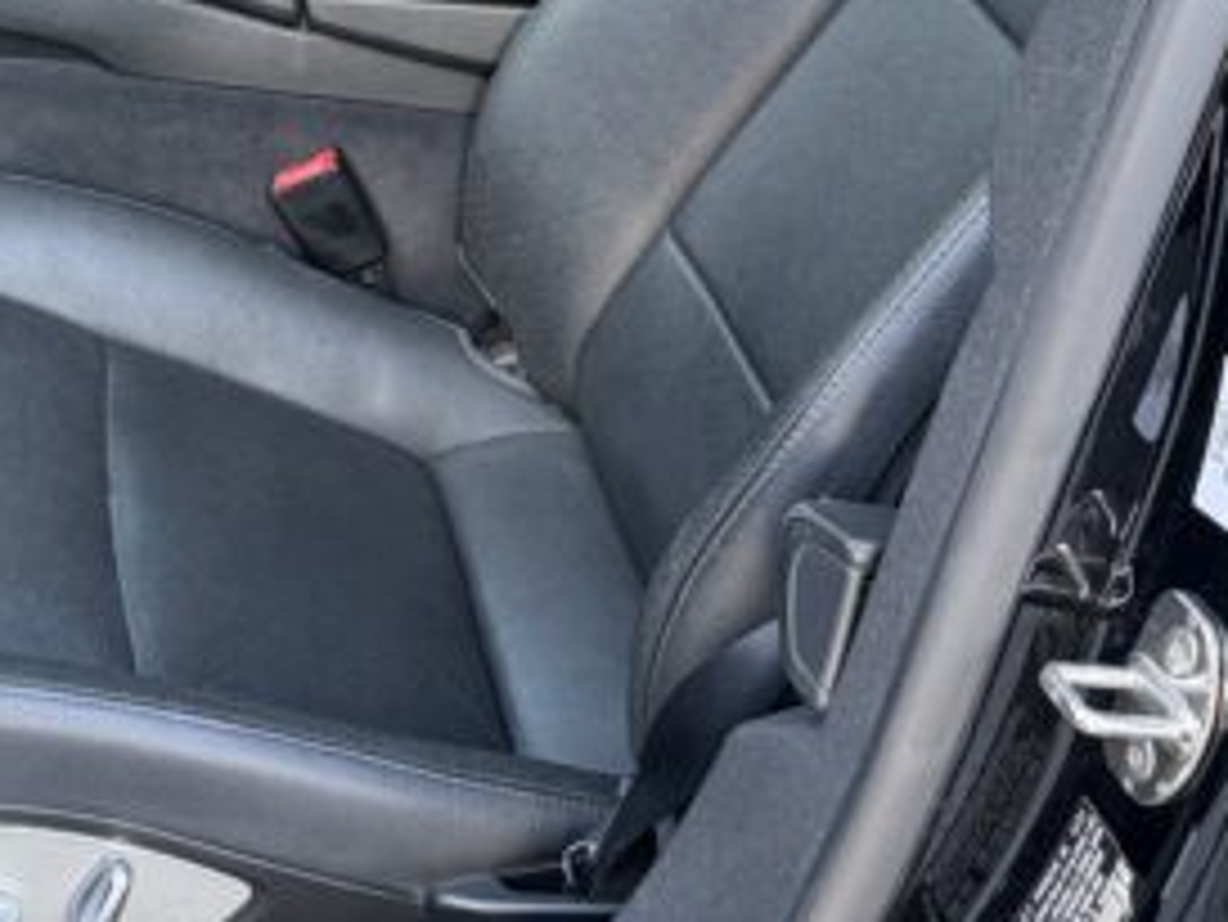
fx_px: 2484
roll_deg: +0.9
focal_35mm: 70
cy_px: 88
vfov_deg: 20.6
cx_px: 49
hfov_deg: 26.5
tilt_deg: -25.9
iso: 200
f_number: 1.78
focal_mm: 6.76
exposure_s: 1/120
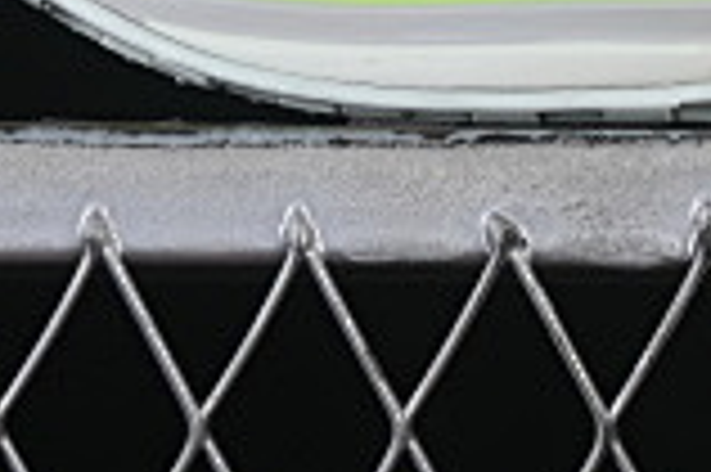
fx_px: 7477
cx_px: 932
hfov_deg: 5.4
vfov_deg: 3.6
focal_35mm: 379
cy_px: -600
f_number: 9
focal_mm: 50
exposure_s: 1/80
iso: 160
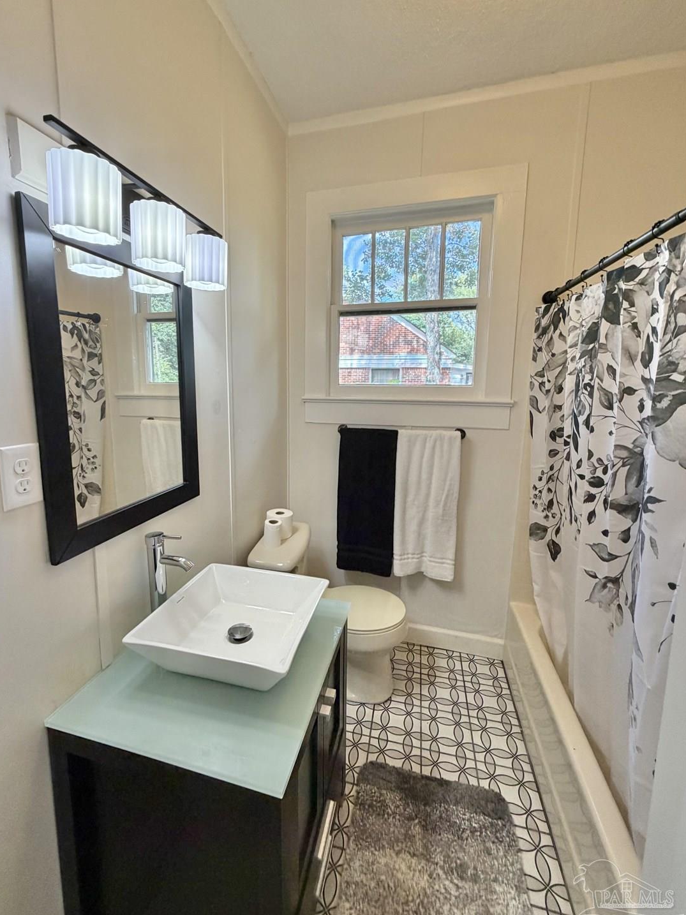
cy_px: 439
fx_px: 396
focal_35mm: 15
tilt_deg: -7.5
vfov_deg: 98.1
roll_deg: -0.2
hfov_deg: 81.6
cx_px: 320
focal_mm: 2.22
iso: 250
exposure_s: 1/120
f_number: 2.2
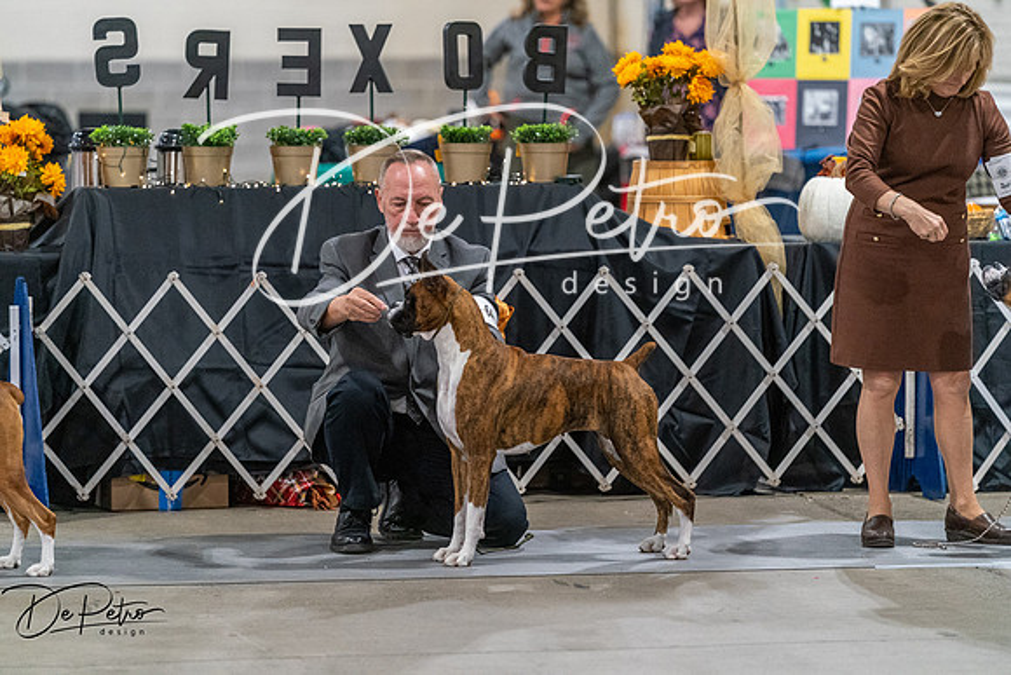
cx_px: 506
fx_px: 5618
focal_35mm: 200
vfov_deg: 6.9
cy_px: 338
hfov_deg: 10.3
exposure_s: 1/250
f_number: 3.5
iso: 6400
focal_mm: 200
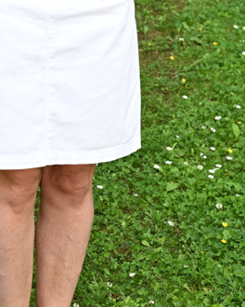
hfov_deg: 10.1
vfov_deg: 12.4
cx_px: 44
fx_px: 1387
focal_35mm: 153
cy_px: -34
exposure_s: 1/500
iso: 500
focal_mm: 52
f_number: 5
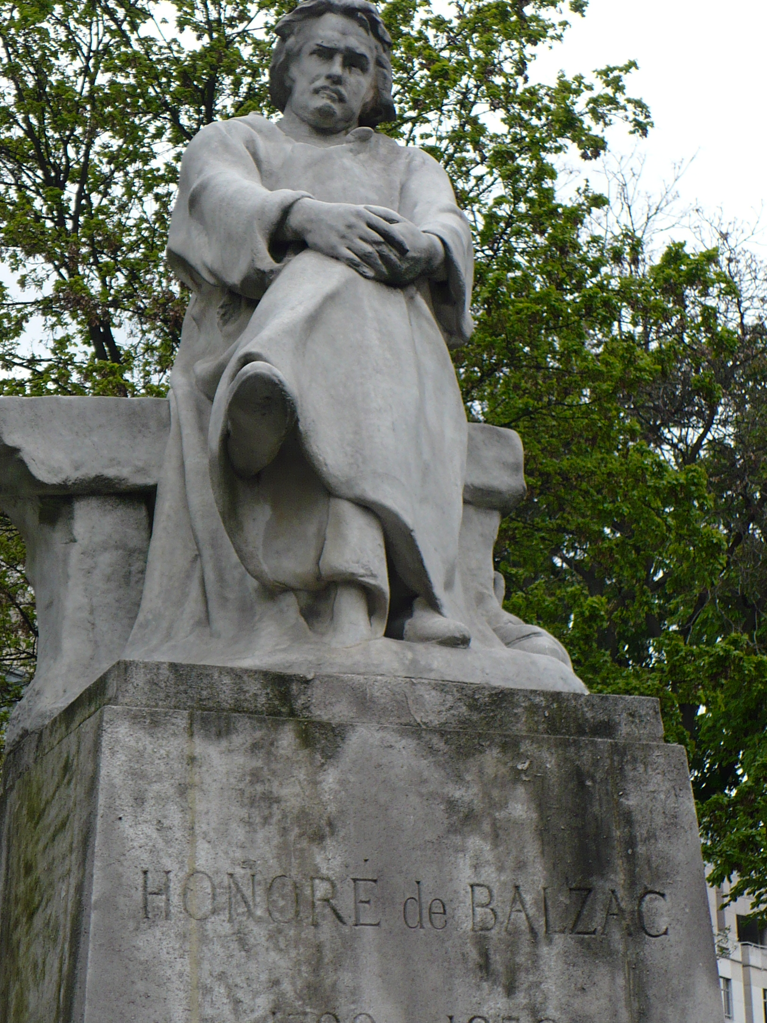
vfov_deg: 23.3
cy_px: 430
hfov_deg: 17.6
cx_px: 370
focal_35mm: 84
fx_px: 2482
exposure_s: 1/640
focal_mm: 9.9
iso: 100
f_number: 3.1
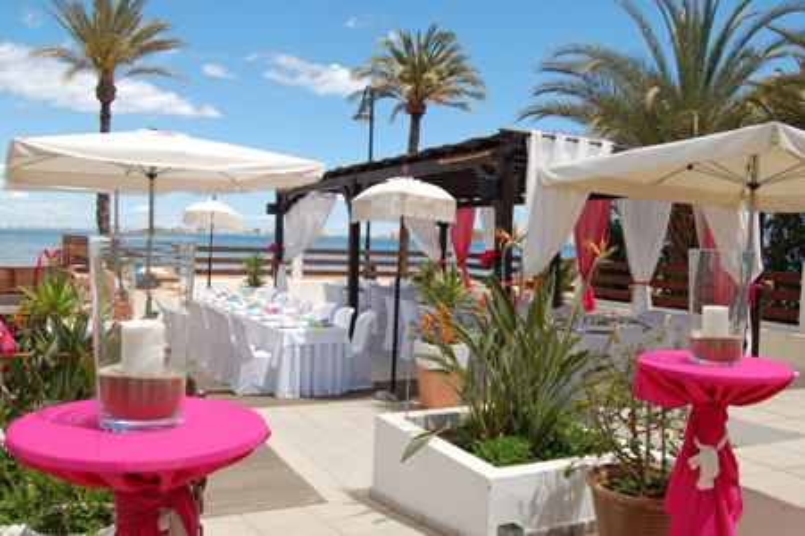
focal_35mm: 33
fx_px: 737
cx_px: 402
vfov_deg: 39.9
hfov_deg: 57.3
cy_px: 268
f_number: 9
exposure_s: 1/320
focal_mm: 22
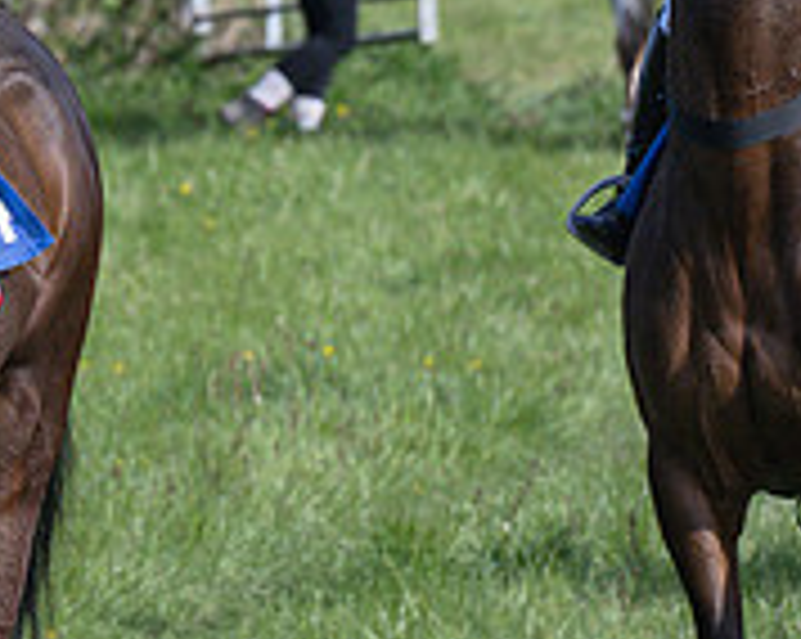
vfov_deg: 1.5
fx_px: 25101
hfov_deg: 1.8
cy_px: 606
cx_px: -592
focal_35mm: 1060
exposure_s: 1/1600
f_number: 5.6
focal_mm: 155
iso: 400
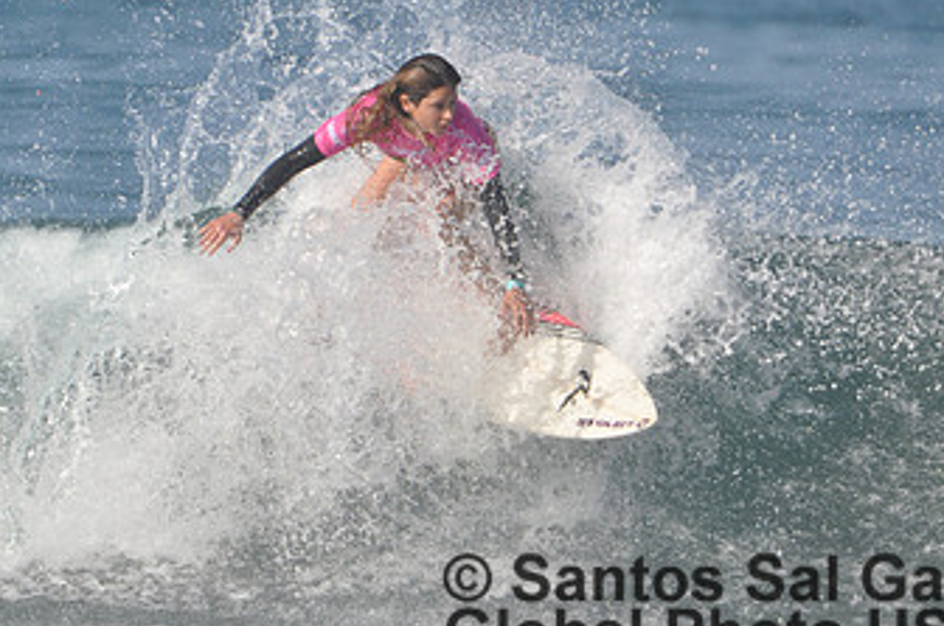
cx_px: 399
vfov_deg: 1.0
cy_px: 195
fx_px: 37339
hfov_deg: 1.4
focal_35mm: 1426
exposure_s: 1/1600
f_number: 6.3
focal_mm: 550
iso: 400
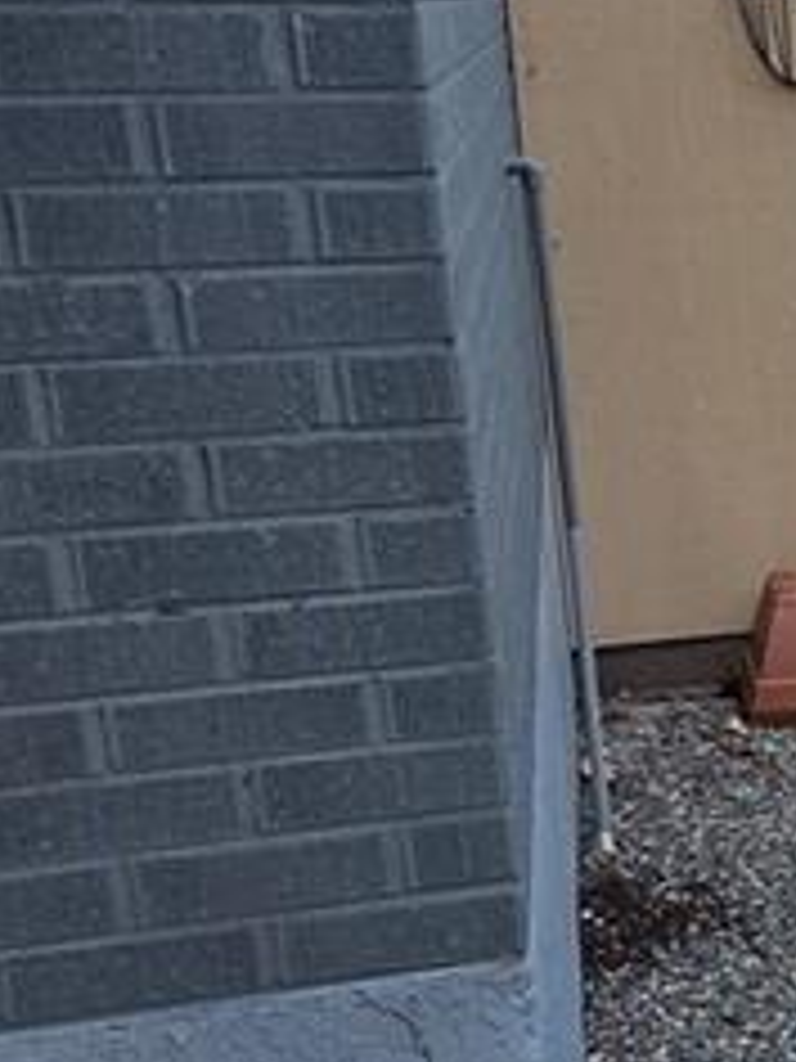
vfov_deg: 29.4
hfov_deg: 16.8
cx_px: 1583
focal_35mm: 66
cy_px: 554
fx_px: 2024
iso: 50
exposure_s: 1/919
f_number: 2.2
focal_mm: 2.2
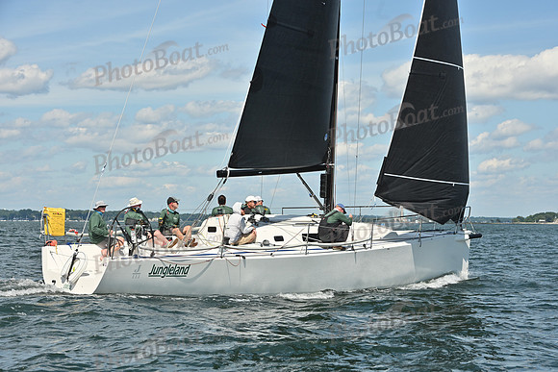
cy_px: 186
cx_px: 279
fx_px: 1333
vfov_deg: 15.9
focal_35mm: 86
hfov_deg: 23.6
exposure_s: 1/1250
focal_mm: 86
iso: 250
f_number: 10
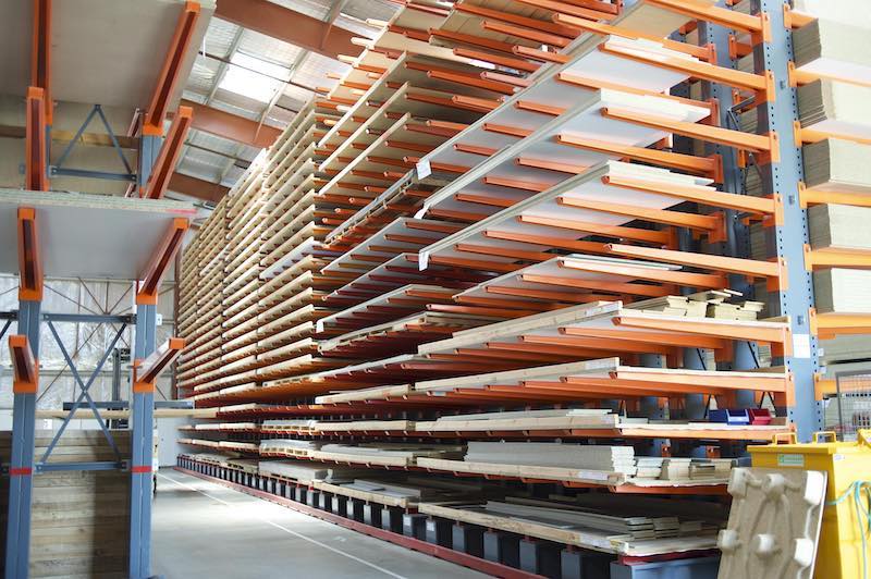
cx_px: 436
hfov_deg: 54.5
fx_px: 846
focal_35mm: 35
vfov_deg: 37.8
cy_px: 290
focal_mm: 35
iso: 200
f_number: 2.8
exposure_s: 1/30
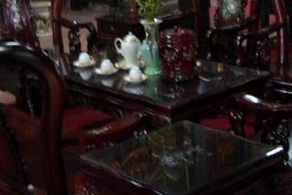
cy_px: -5
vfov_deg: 17.1
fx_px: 633
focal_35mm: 78
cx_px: 190
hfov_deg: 25.9
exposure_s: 1/8
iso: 400
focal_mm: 8
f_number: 2.8
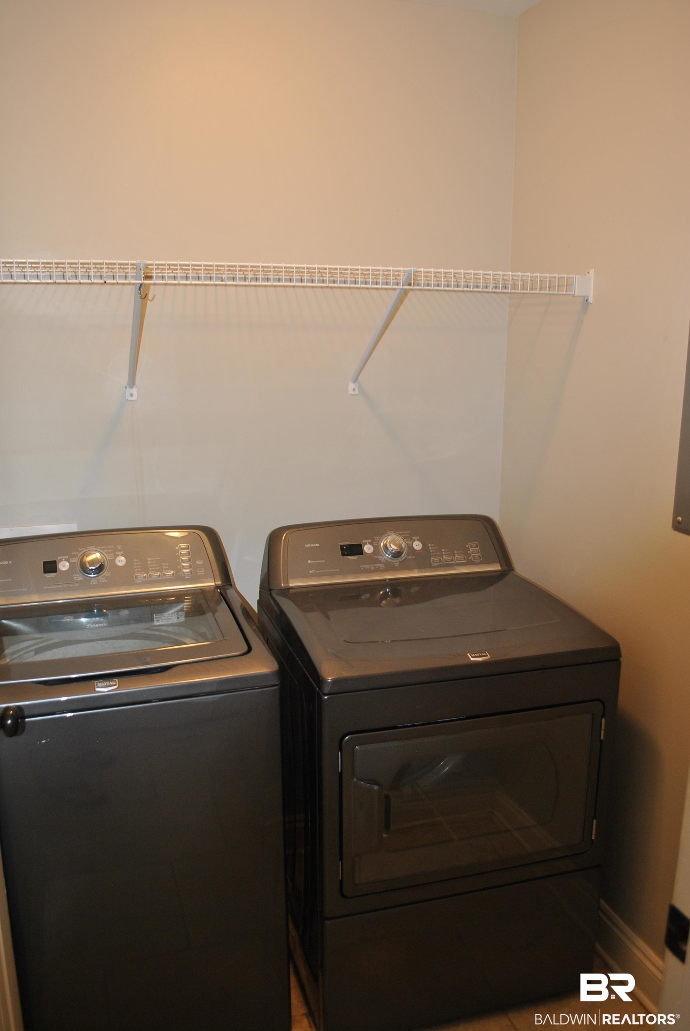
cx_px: 339
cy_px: 517
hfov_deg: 46.5
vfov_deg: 65.4
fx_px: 803
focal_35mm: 28
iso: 200
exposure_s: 1/60
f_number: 3.5
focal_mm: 18
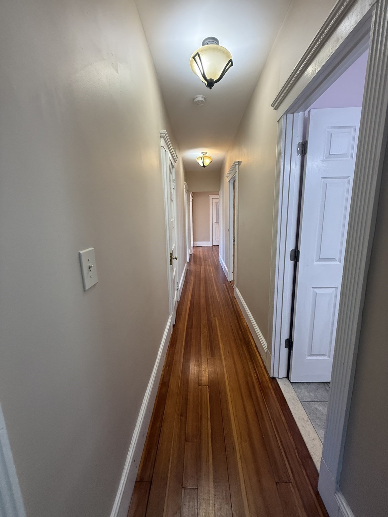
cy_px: 258
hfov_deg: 85.7
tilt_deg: -10.5
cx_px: 194
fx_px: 209
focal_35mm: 14
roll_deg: +1.3
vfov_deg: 102.1
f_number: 2.2
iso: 320
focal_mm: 2.22
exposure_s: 1/120
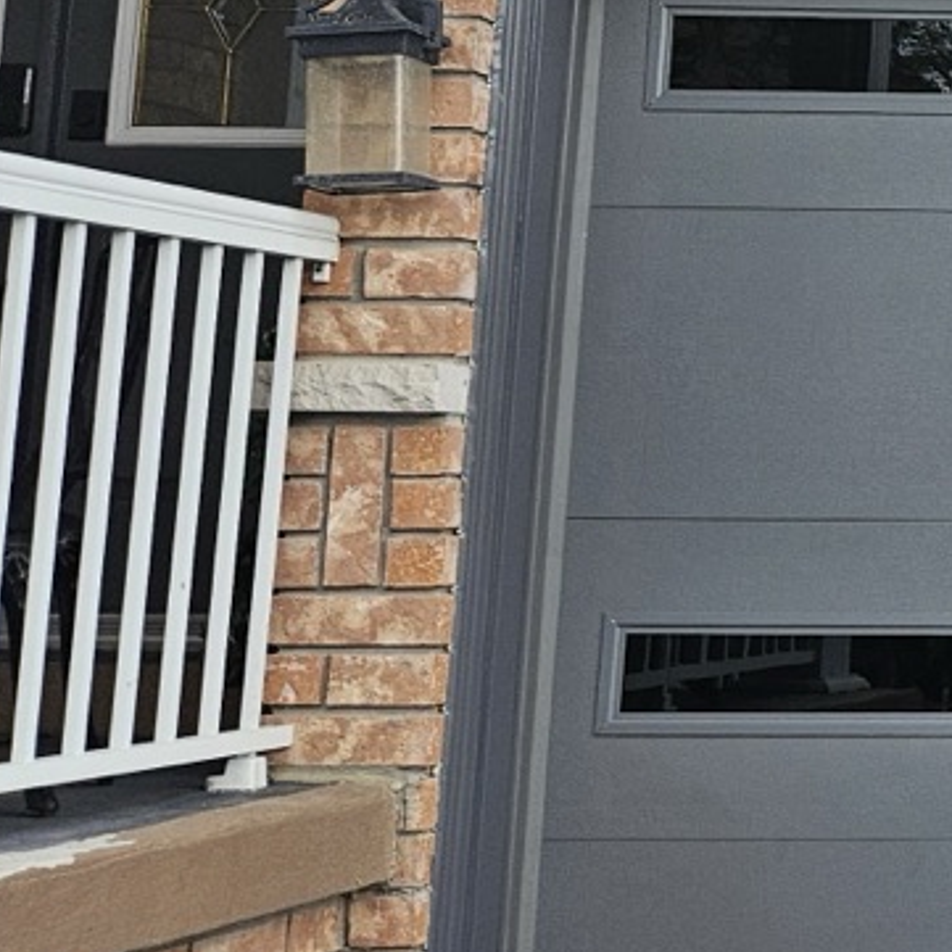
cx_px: 1907
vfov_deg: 19.0
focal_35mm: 90
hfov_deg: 15.4
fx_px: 2800
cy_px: 127
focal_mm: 5.4
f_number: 1.8
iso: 80
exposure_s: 1/719
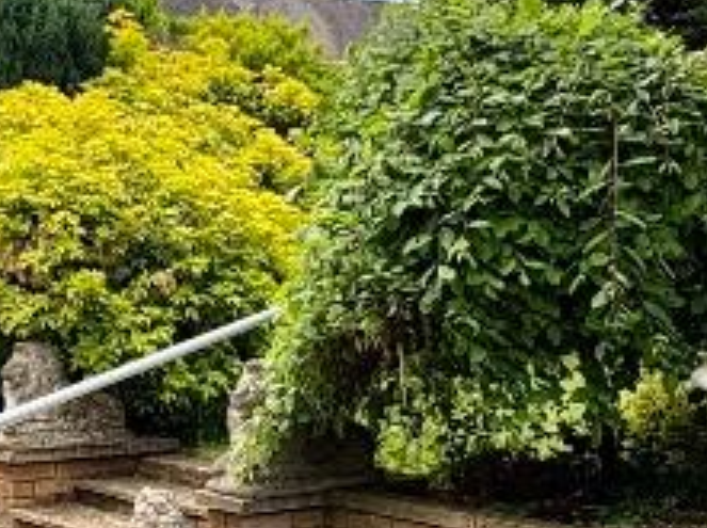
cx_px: 208
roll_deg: +0.1
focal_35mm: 65
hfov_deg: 29.5
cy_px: 362
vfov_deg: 22.4
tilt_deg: -1.9
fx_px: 1325
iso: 64
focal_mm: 2.22
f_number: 2.2
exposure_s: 1/693
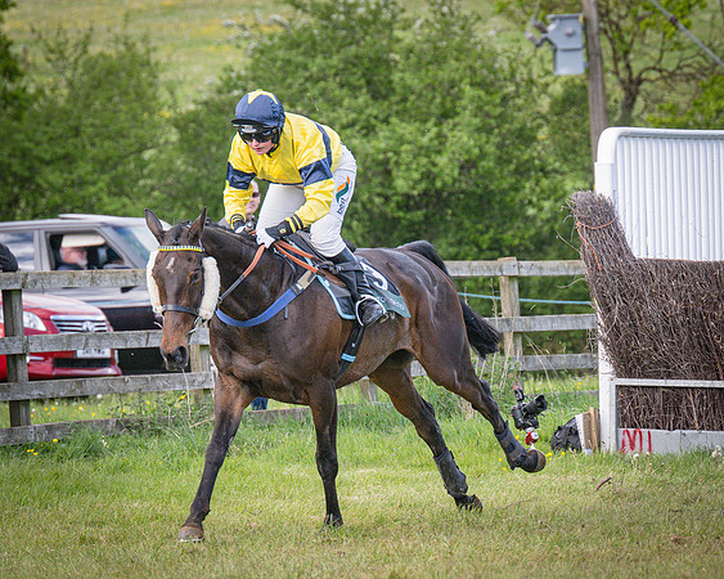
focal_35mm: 303
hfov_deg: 6.4
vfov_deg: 5.1
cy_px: 275
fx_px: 6491
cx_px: 363
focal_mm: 140
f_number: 4
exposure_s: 1/2000
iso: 800
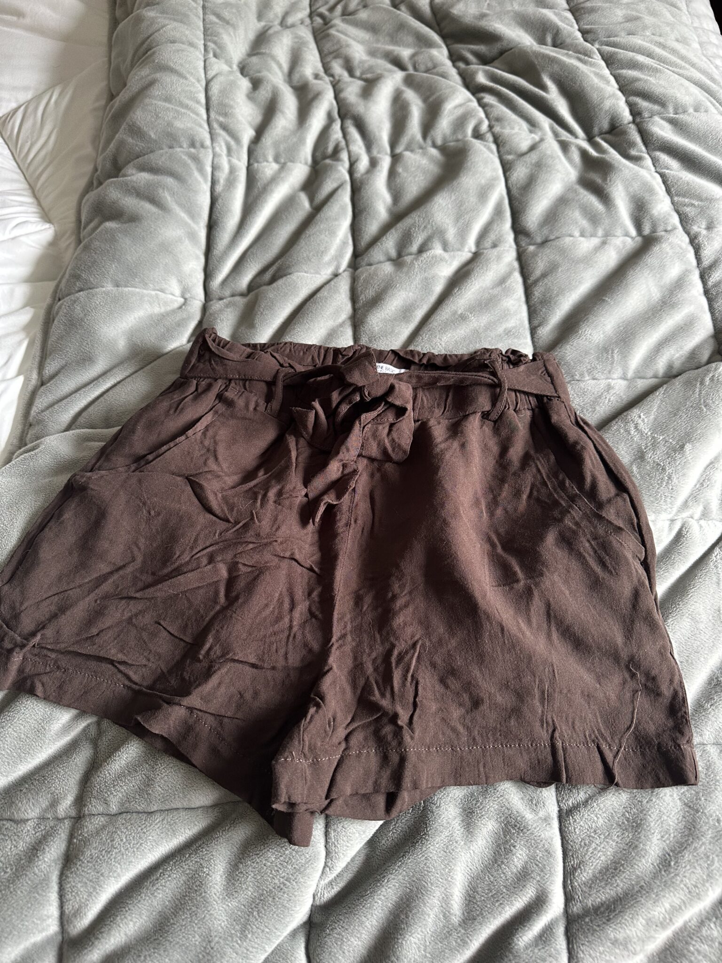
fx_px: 667
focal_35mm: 24
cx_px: 361
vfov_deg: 71.6
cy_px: 482
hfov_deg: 56.8
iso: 250
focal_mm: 6.86
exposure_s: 1/105
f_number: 1.78
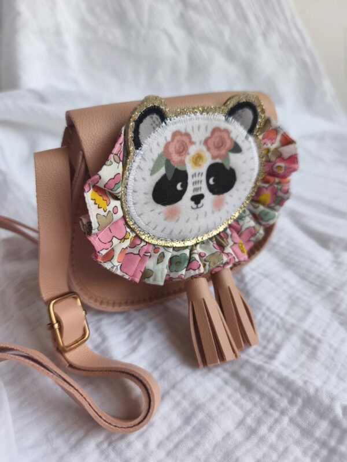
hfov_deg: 58.9
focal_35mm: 23
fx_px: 307
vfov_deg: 73.9
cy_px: 231
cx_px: 174
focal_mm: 6.18
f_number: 1.65
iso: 100
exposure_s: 1/100
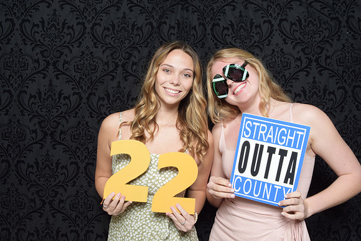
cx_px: 180
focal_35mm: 39
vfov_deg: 34.2
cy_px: 120
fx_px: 391
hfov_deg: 49.5
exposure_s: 1/60
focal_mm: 26
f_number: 20
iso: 500
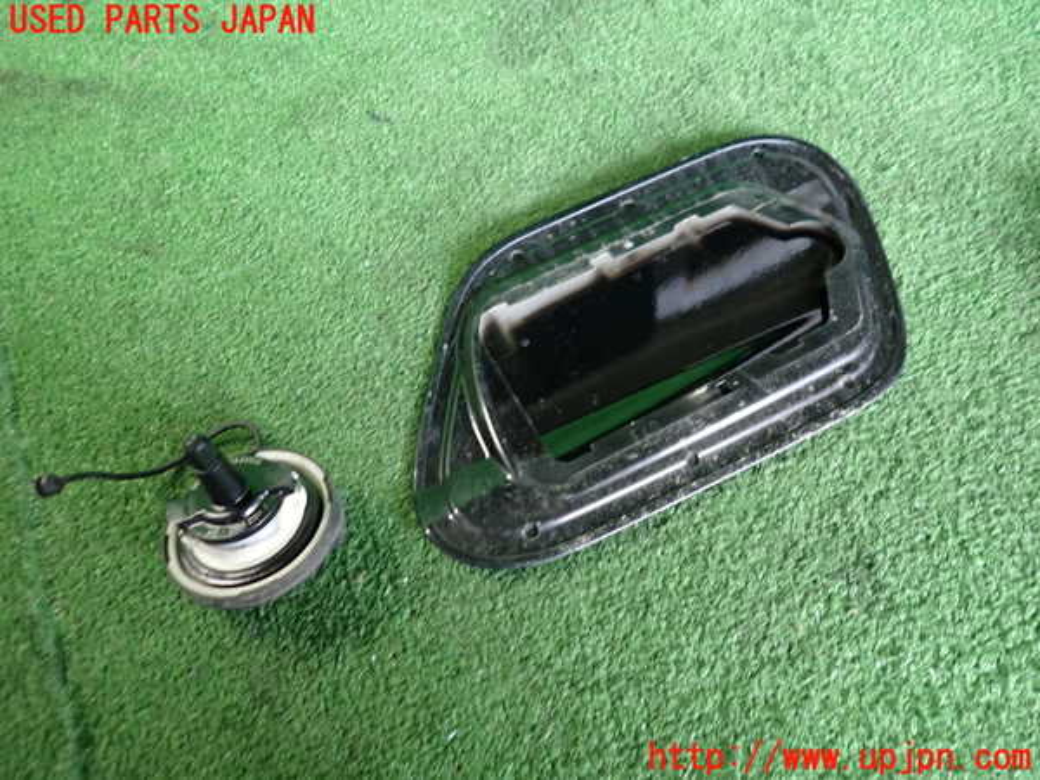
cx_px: 520
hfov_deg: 69.4
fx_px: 751
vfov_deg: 54.9
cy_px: 390
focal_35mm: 25
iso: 400
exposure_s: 1/30
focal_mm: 4.5
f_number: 2
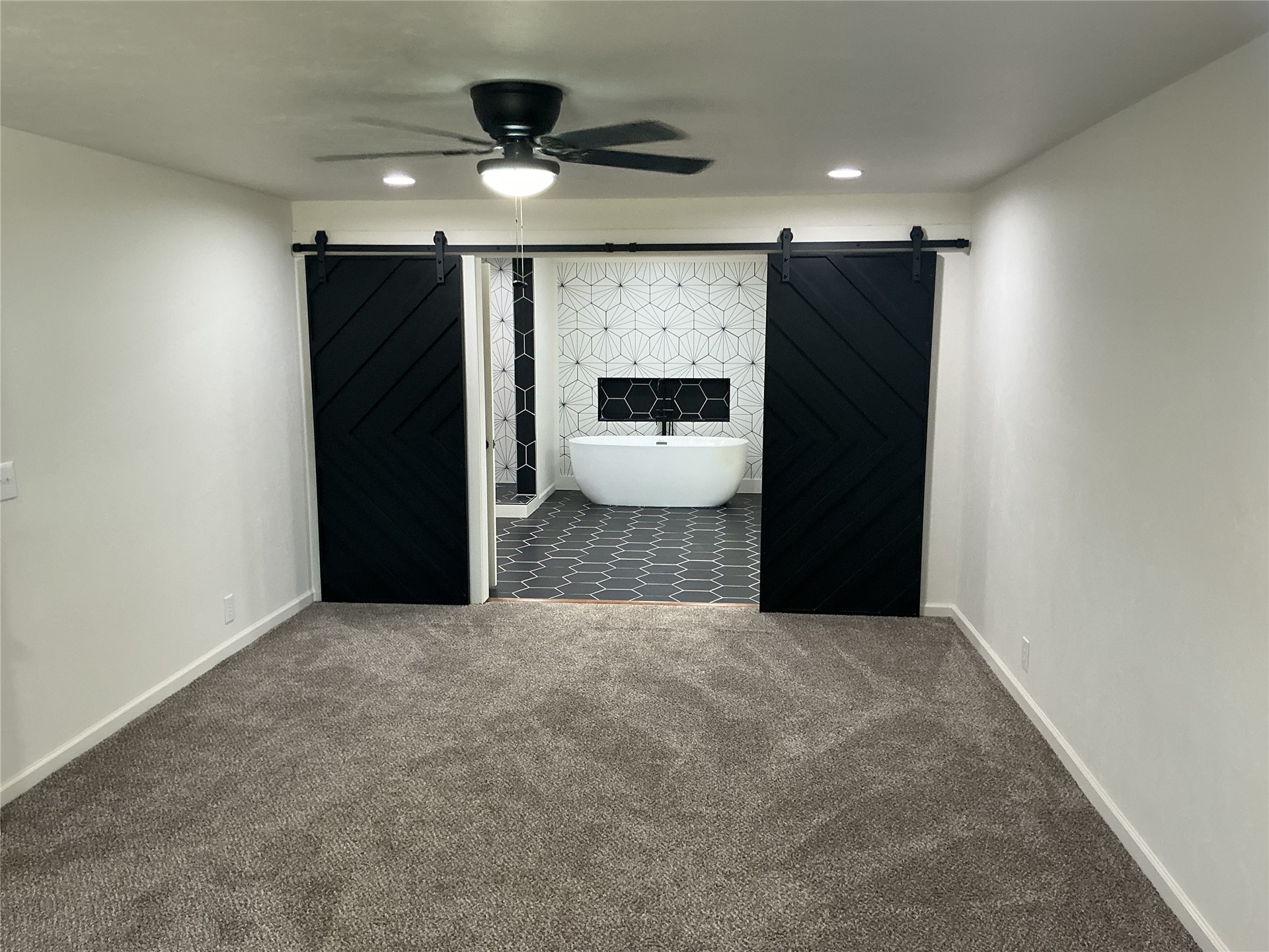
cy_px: 476
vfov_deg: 48.2
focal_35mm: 29
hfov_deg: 61.7
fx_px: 1063
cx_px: 634
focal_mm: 3
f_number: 1.8
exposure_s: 1/60
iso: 125
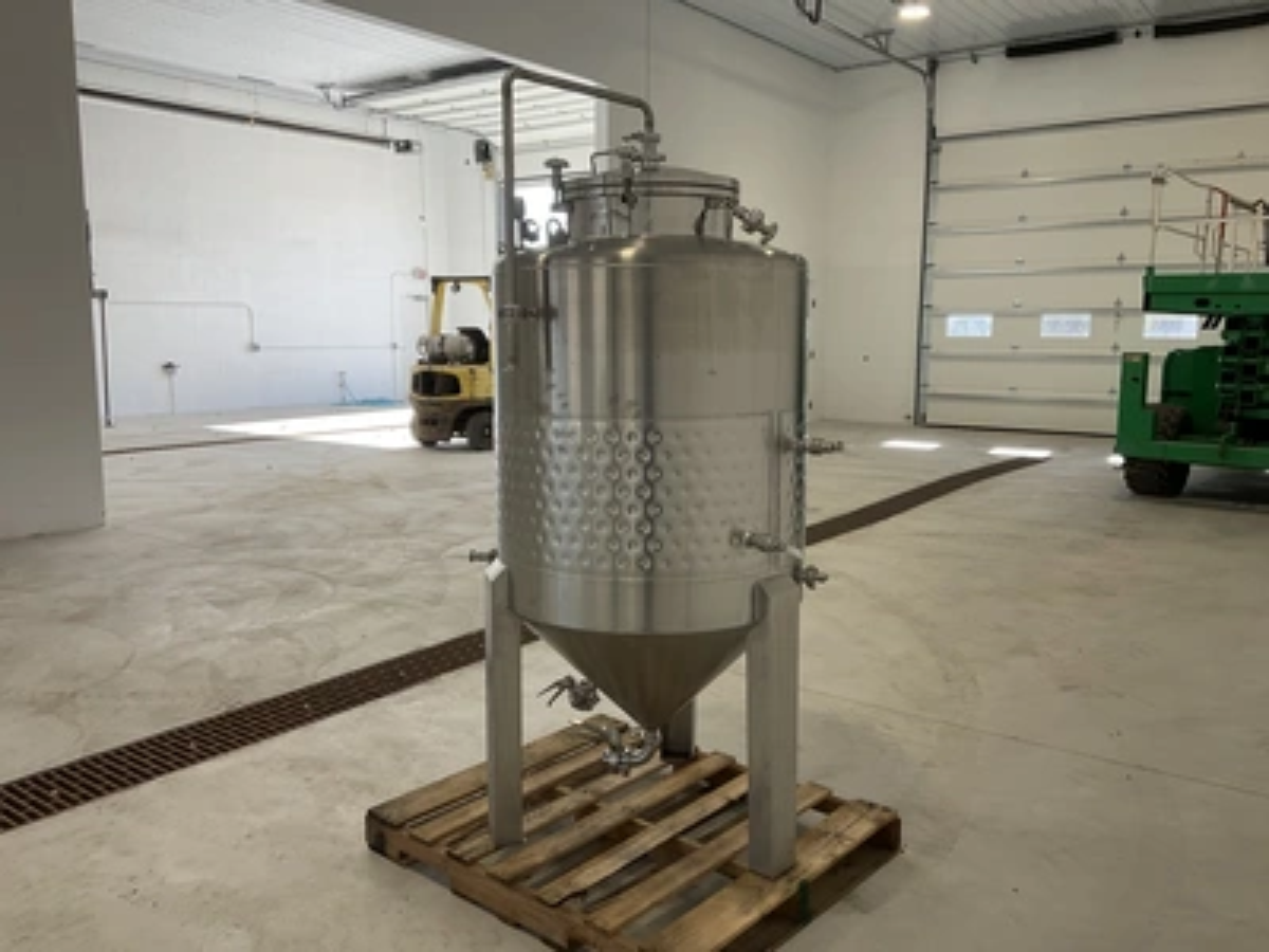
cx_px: 634
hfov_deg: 61.7
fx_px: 1063
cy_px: 476
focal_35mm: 29
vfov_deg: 48.2
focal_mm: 3
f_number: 1.8
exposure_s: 1/169
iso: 20
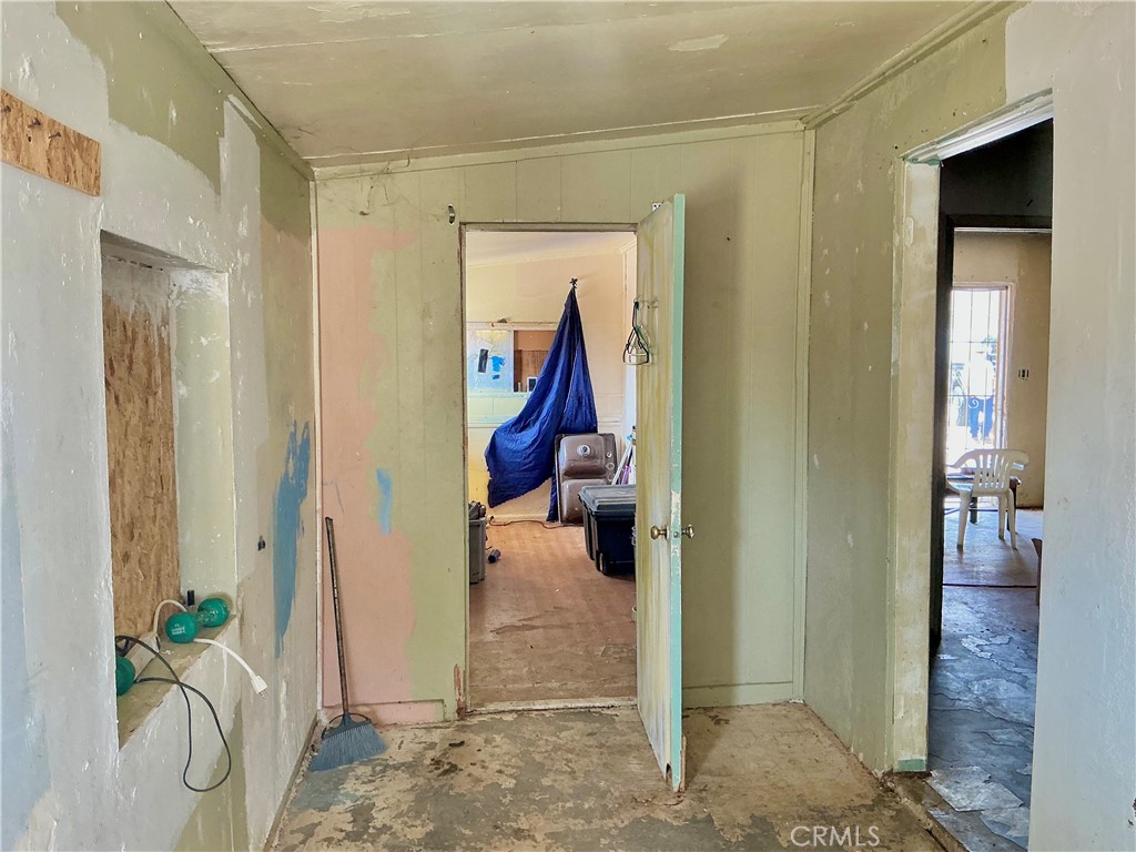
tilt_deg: -3.3
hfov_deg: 61.7
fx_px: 952
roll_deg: +0.1
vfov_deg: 48.2
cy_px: 426
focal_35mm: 29
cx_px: 568
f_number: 1.8
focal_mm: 3
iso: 125
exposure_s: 1/60
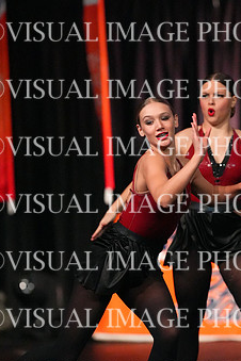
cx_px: 190
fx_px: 5161
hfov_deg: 2.7
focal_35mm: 514
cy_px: 232
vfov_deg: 4.0
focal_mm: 300
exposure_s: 1/1250
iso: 16000
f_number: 3.5
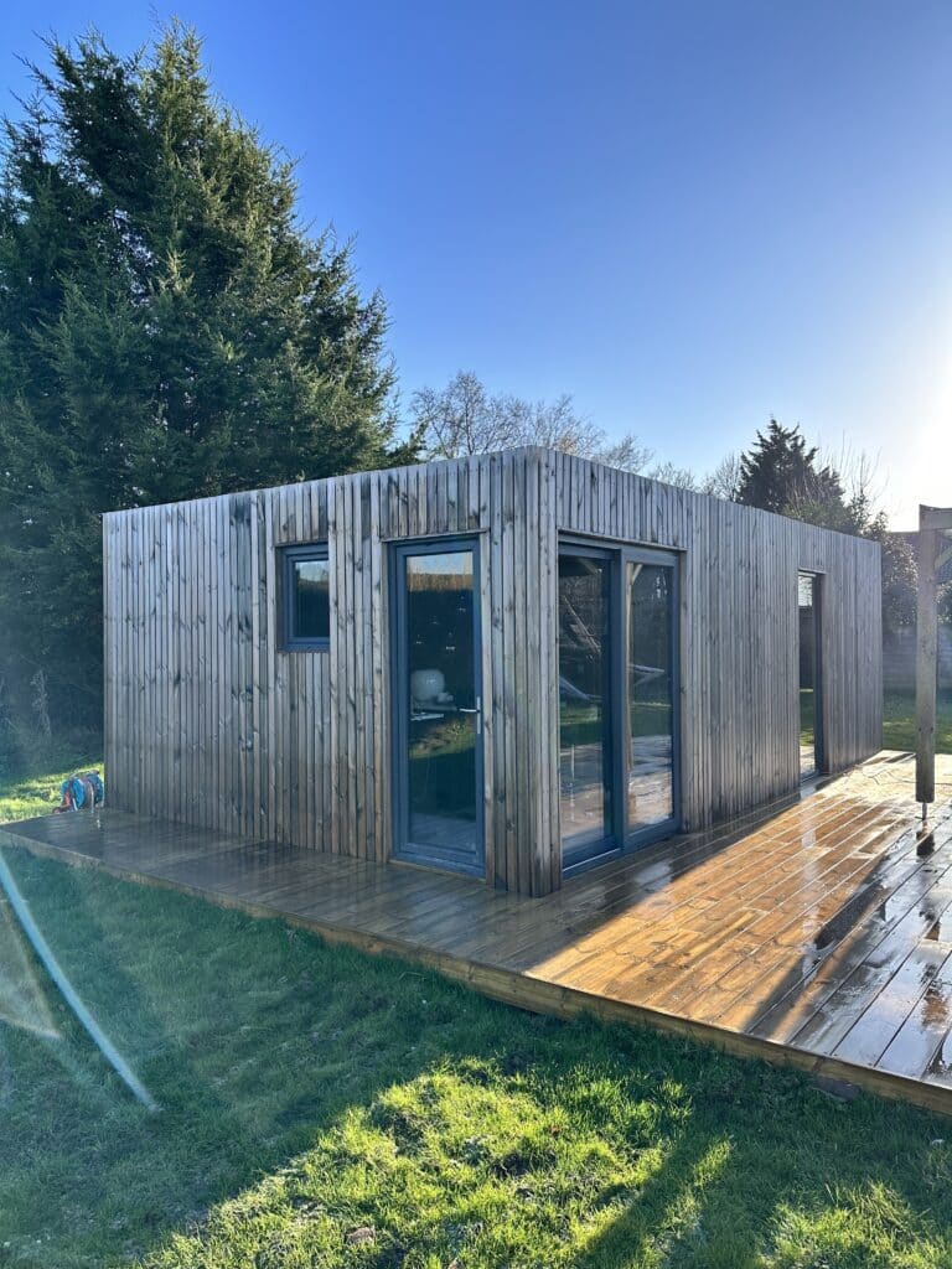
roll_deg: -0.1
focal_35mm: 24
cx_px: 476
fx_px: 880
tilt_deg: +1.0
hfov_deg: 56.8
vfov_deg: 71.6
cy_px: 634
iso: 80
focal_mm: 6.86
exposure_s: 1/2252
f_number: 1.78
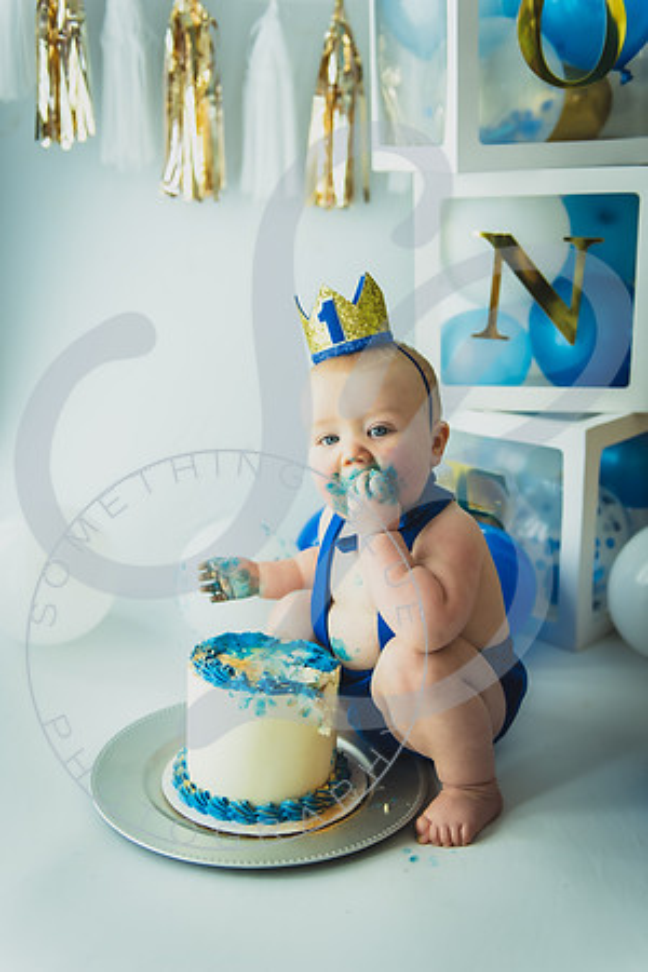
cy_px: 486
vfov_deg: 50.7
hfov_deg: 35.1
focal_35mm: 38
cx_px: 324
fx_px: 1026
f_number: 2.8
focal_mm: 38
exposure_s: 1/125
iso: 200
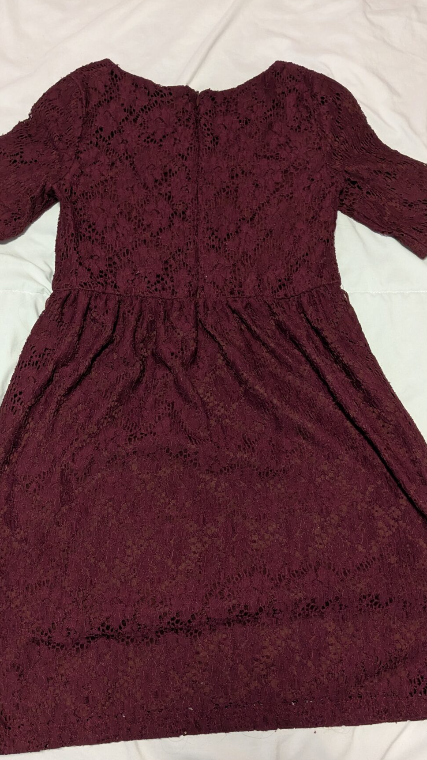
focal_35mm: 35
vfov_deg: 56.6
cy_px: 399
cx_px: 197
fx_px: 705
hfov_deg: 33.7
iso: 328
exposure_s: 1/24
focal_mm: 4.38
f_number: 1.73
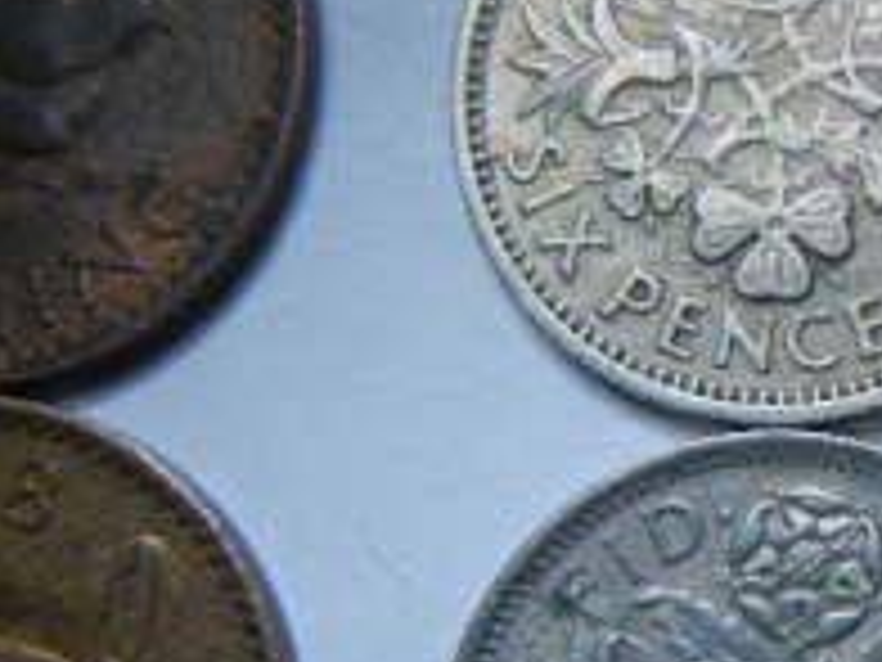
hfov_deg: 19.7
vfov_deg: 16.0
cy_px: 477
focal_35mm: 92
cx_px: 1125
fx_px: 2344
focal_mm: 5.4
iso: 160
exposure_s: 1/93.1
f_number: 3.5
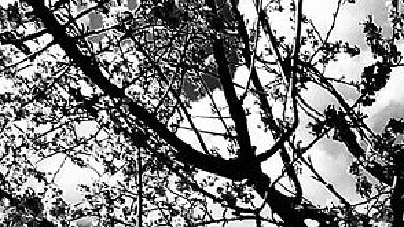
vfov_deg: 7.0
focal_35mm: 172
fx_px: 1842
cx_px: 493
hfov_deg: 12.2
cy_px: 301
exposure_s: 1/2262
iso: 25
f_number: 2.2
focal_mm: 4.15
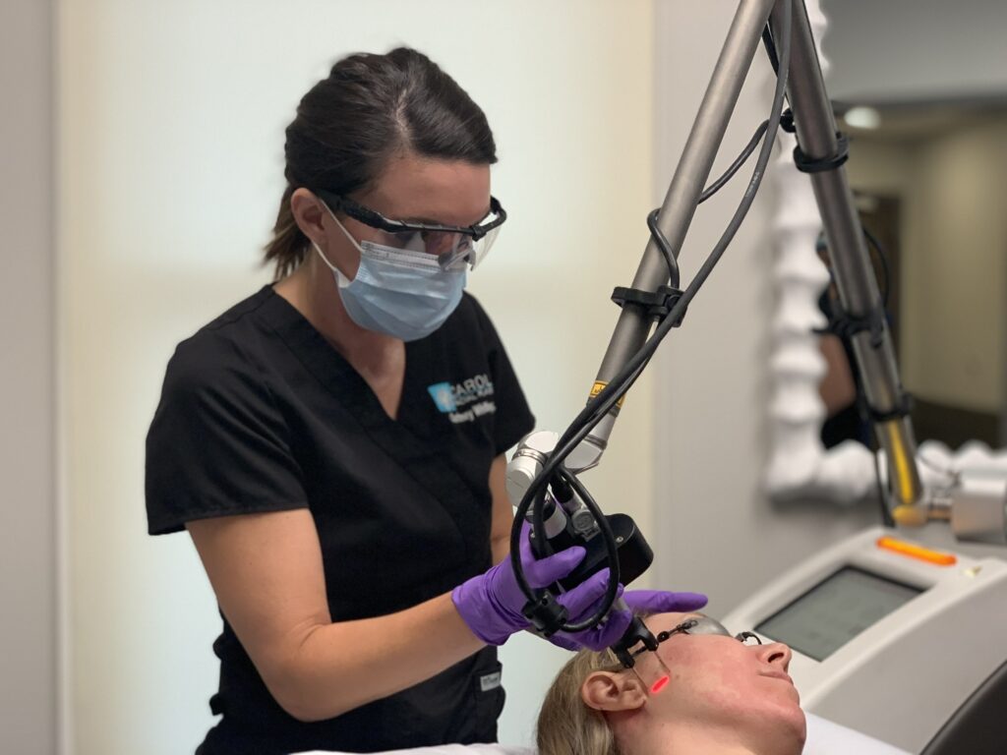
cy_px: 378
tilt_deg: -2.0
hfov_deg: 36.8
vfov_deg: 28.0
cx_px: 504
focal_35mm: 52
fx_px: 1513
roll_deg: -0.4
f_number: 2.4
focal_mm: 6
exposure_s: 1/99
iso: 125
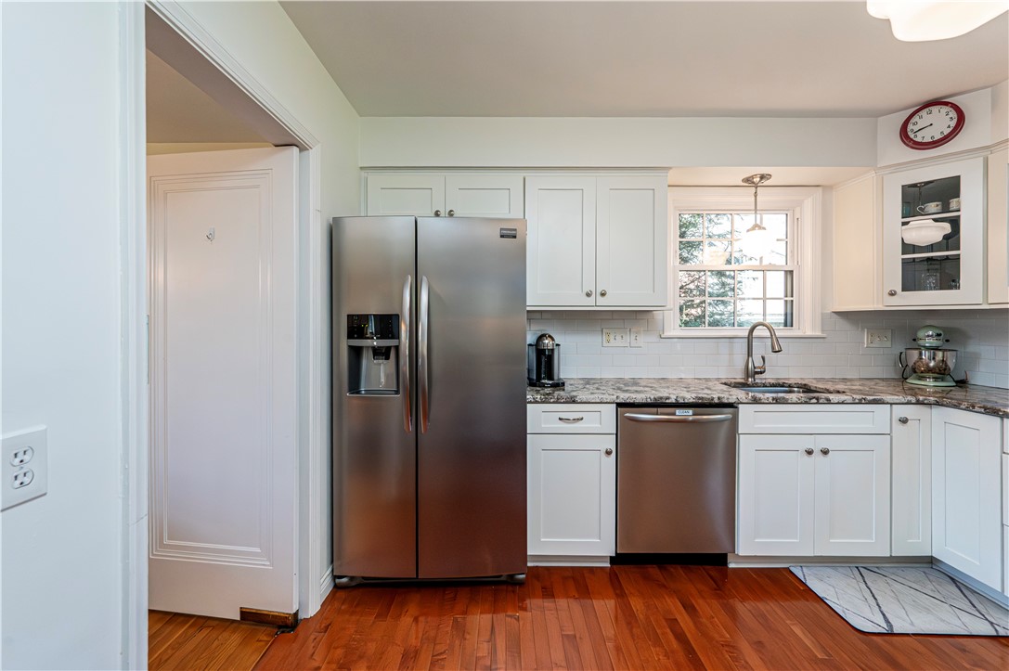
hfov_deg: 104.3
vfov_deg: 81.1
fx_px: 392
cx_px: 504
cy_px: 336
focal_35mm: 14
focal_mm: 14
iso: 5000
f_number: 8
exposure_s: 1/200
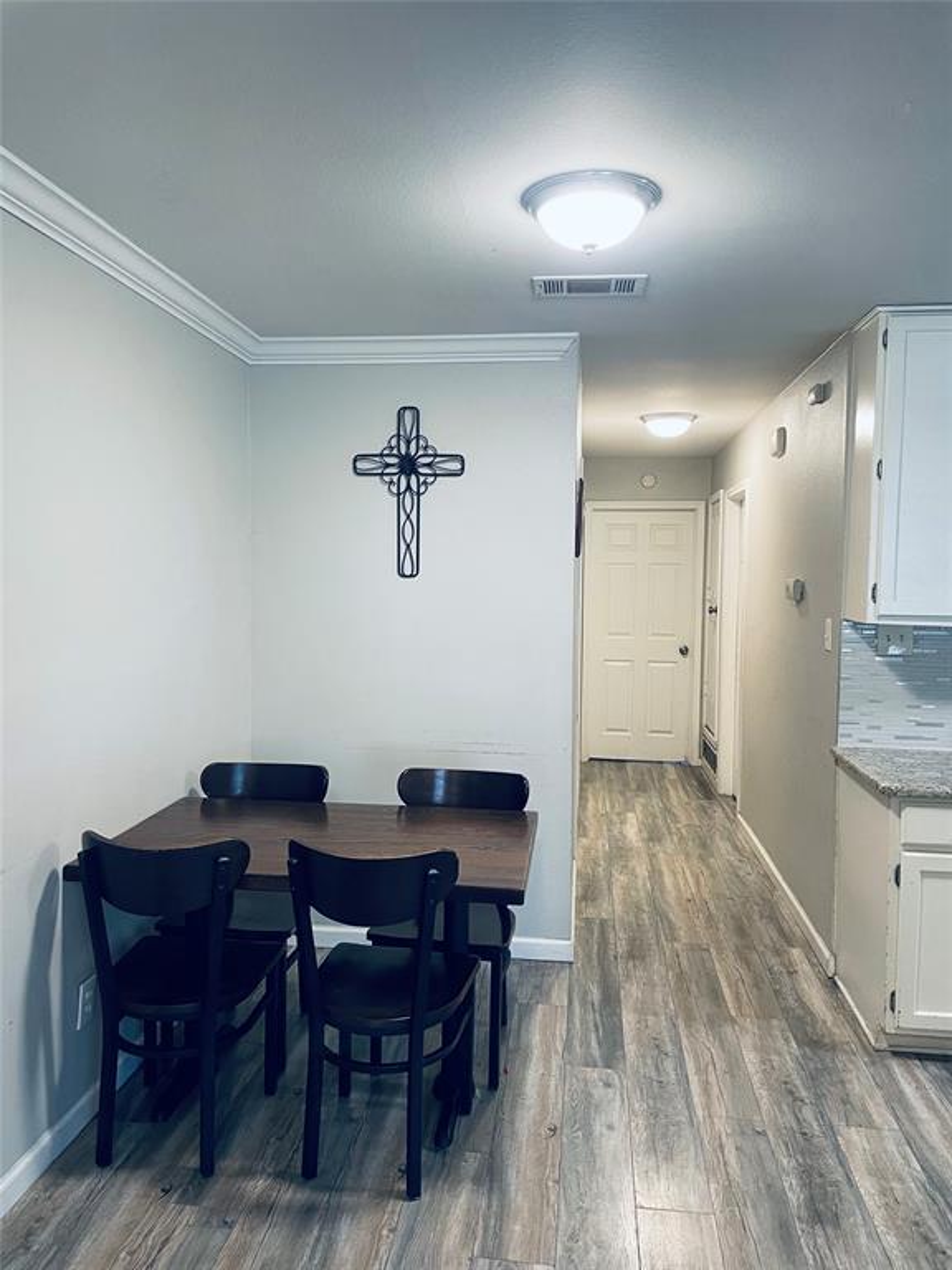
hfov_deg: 53.1
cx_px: 476
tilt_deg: -1.7
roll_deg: -0.6
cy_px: 635
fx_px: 953
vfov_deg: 67.3
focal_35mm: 26
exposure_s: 1/60
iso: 125
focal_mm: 4.2
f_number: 1.6
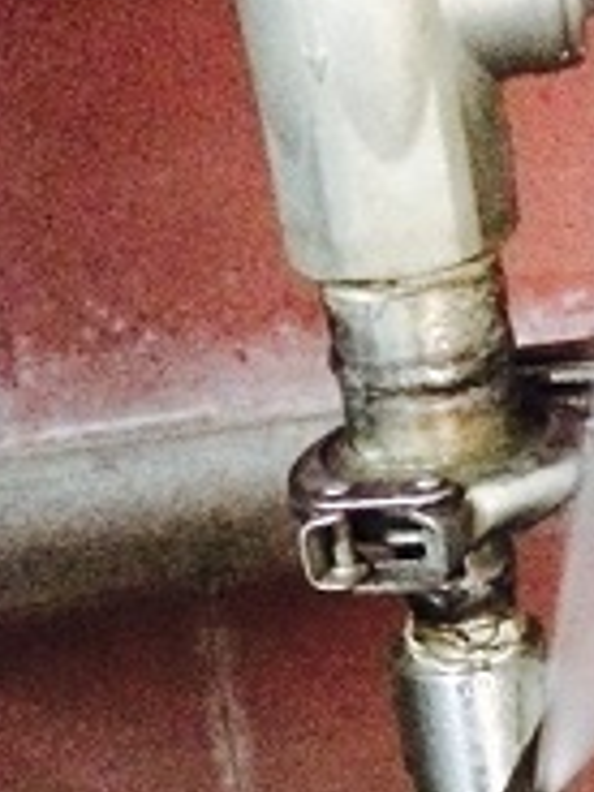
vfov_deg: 14.0
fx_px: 2883
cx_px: 521
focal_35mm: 126
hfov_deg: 11.7
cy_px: 1386
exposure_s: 1/15
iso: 800
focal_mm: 4.15
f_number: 2.2
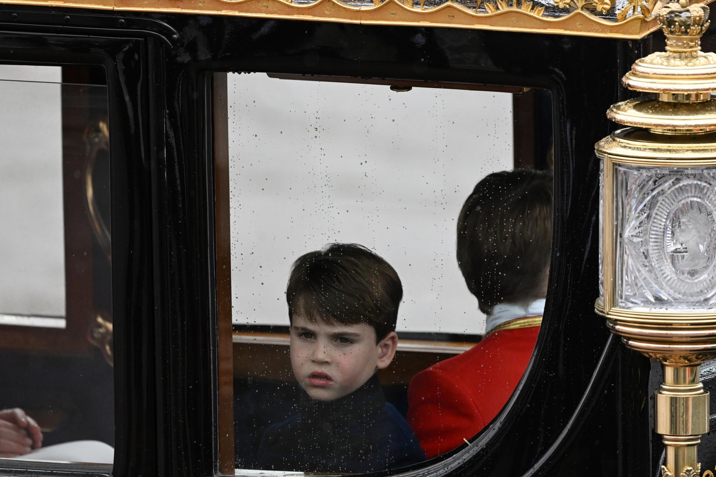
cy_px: 284
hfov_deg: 2.0
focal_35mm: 1028
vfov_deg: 1.3
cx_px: 387
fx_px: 20444
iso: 2500
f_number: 6.3
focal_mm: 800
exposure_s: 1/2000
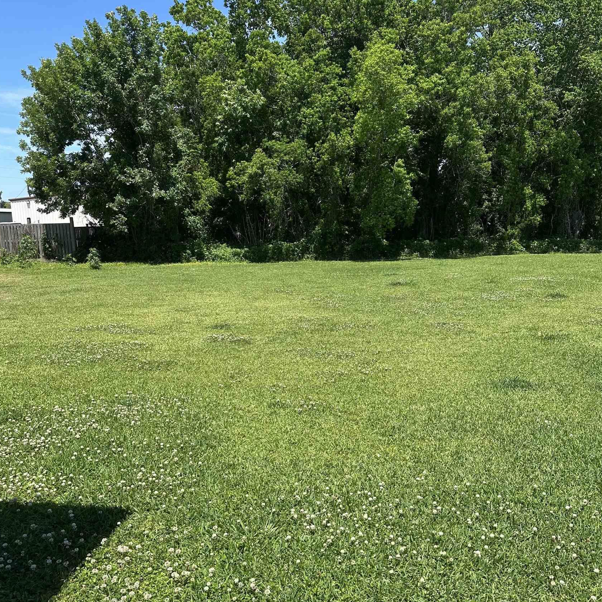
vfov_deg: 55.4
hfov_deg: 55.6
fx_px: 571
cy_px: 342
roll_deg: +0.1
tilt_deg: -9.8
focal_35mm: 29
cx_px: 304
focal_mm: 6.86
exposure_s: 1/2967
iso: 80
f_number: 1.78
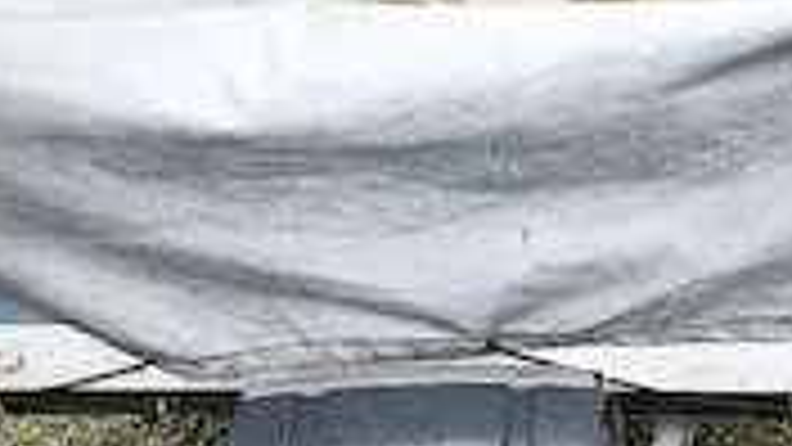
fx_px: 1197
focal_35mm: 57
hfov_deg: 36.1
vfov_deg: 21.0
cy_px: 315
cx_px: 549
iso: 80
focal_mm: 6.45
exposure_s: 1/100
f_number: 1.62
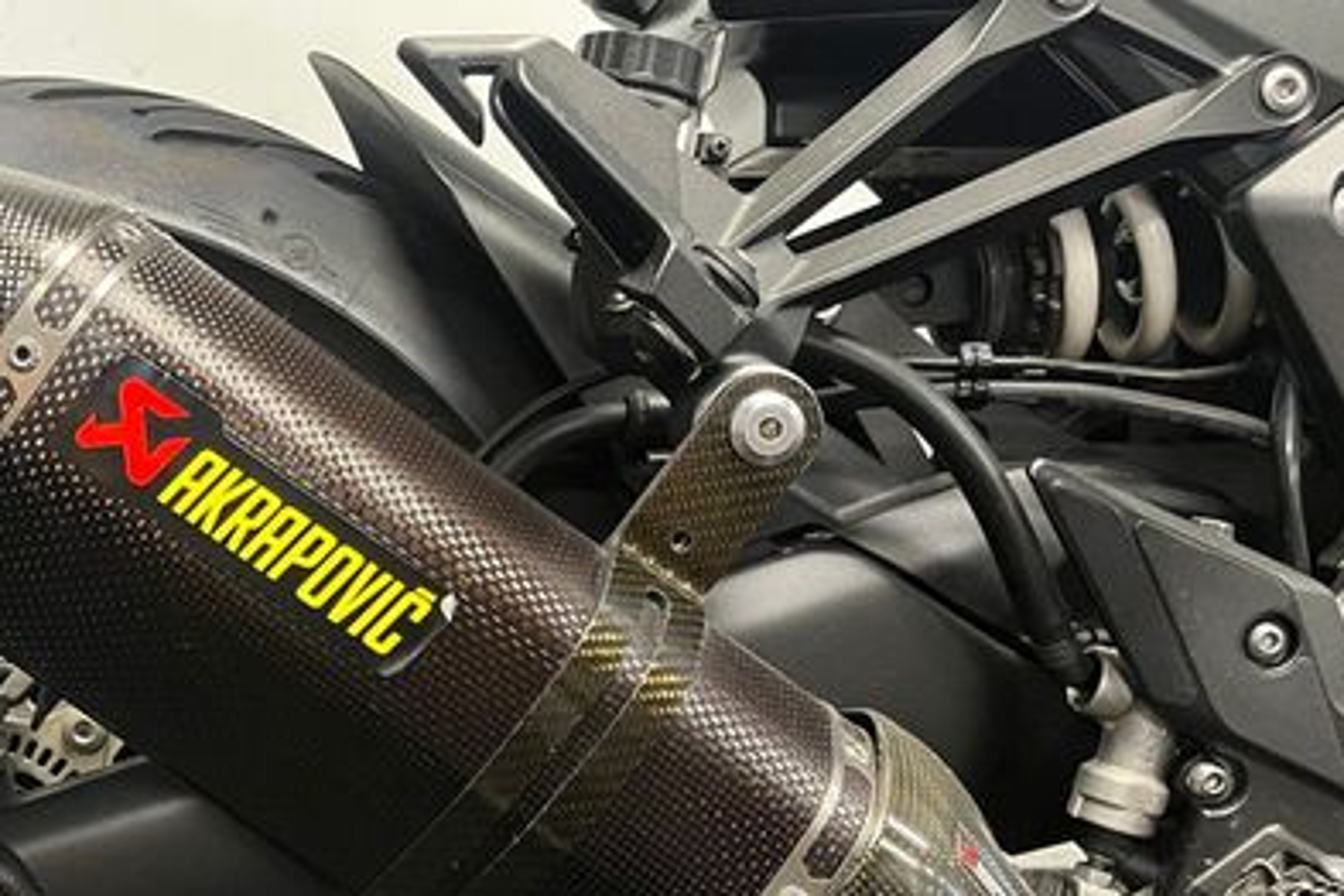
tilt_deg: -13.2
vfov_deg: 30.4
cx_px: 267
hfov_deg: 42.5
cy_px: 575
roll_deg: -0.7
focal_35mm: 44
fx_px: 1643
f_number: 1.6
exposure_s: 1/33
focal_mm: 5.1
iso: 400
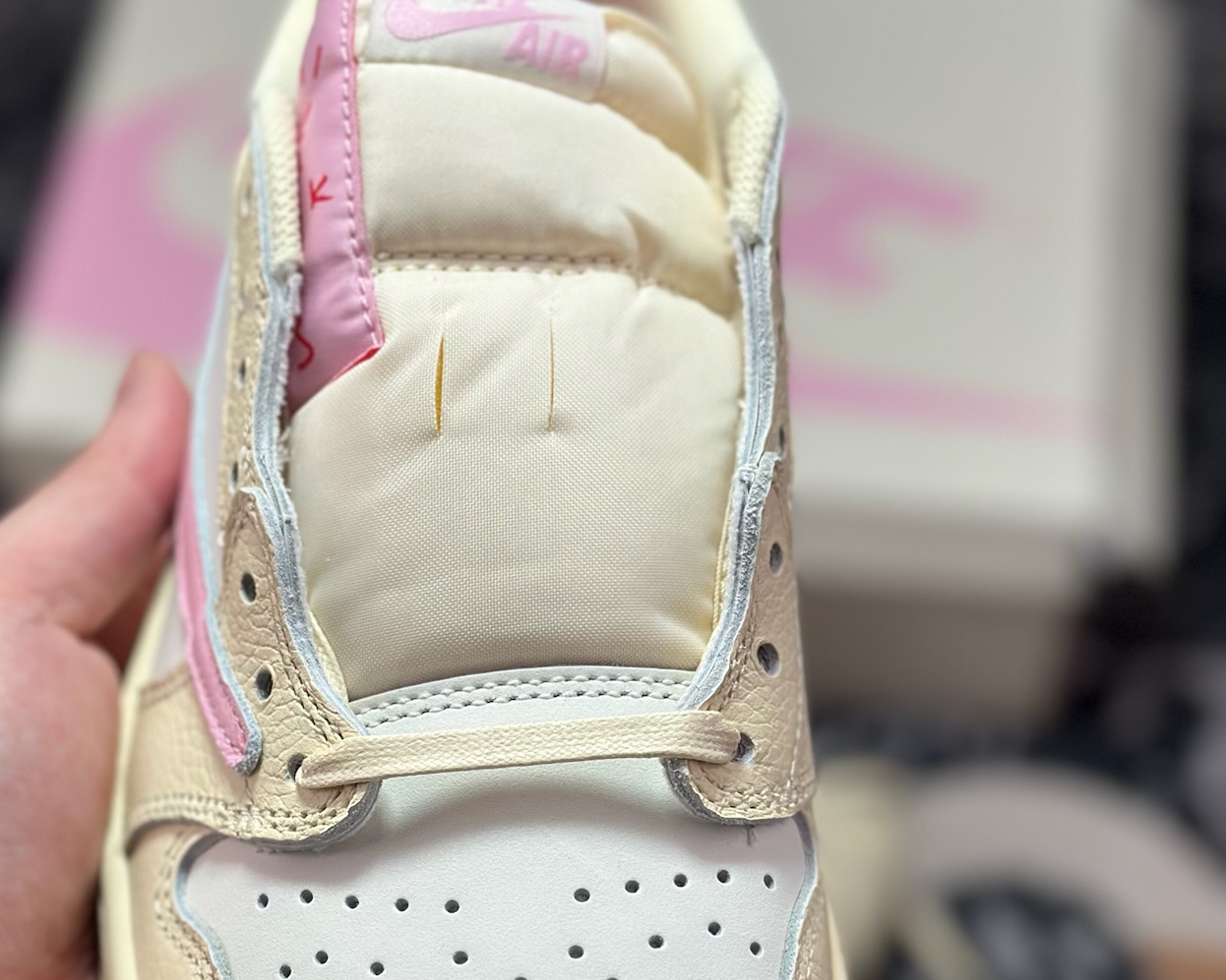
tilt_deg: -55.8
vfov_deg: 19.8
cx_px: 474
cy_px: 658
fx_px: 2794
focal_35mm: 77
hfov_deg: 24.7
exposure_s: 1/2203
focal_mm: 6.86
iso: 80
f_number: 1.78
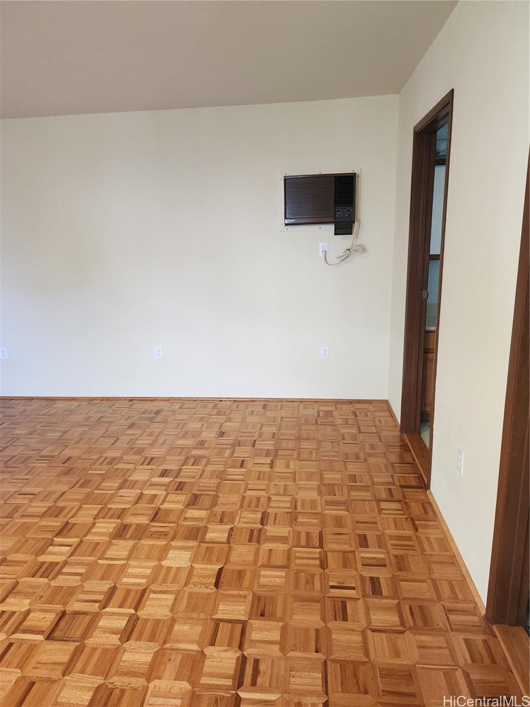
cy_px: 354
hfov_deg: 58.9
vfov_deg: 73.9
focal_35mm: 23
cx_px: 265
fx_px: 470
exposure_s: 1/60
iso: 250
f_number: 1.8
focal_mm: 6.4
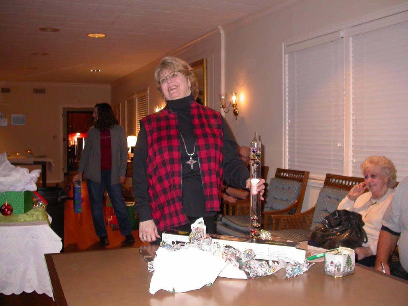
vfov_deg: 37.7
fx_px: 448
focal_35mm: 38
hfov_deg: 49.0
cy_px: 153
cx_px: 204
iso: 200
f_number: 2.6
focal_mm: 7.85
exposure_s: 1/60
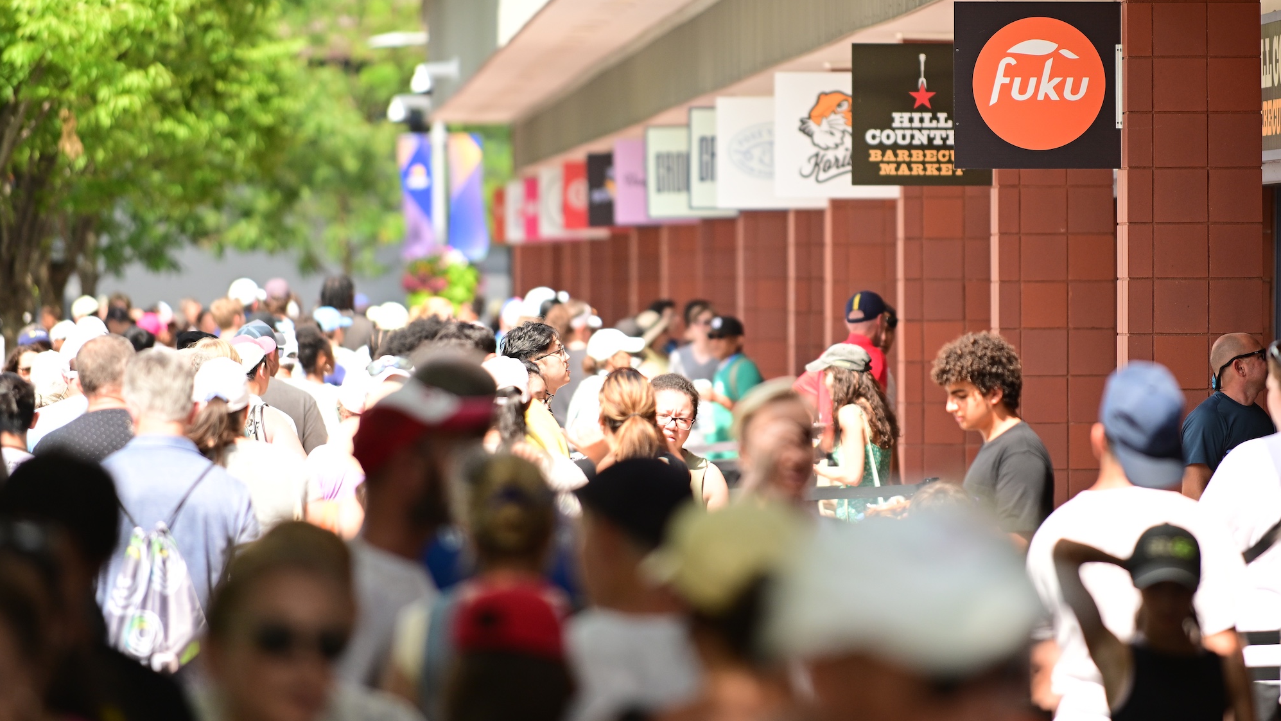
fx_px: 7133
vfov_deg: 5.8
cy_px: 312
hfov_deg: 10.3
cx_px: 640
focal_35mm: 210
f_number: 2.8
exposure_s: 1/1600
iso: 500
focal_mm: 200
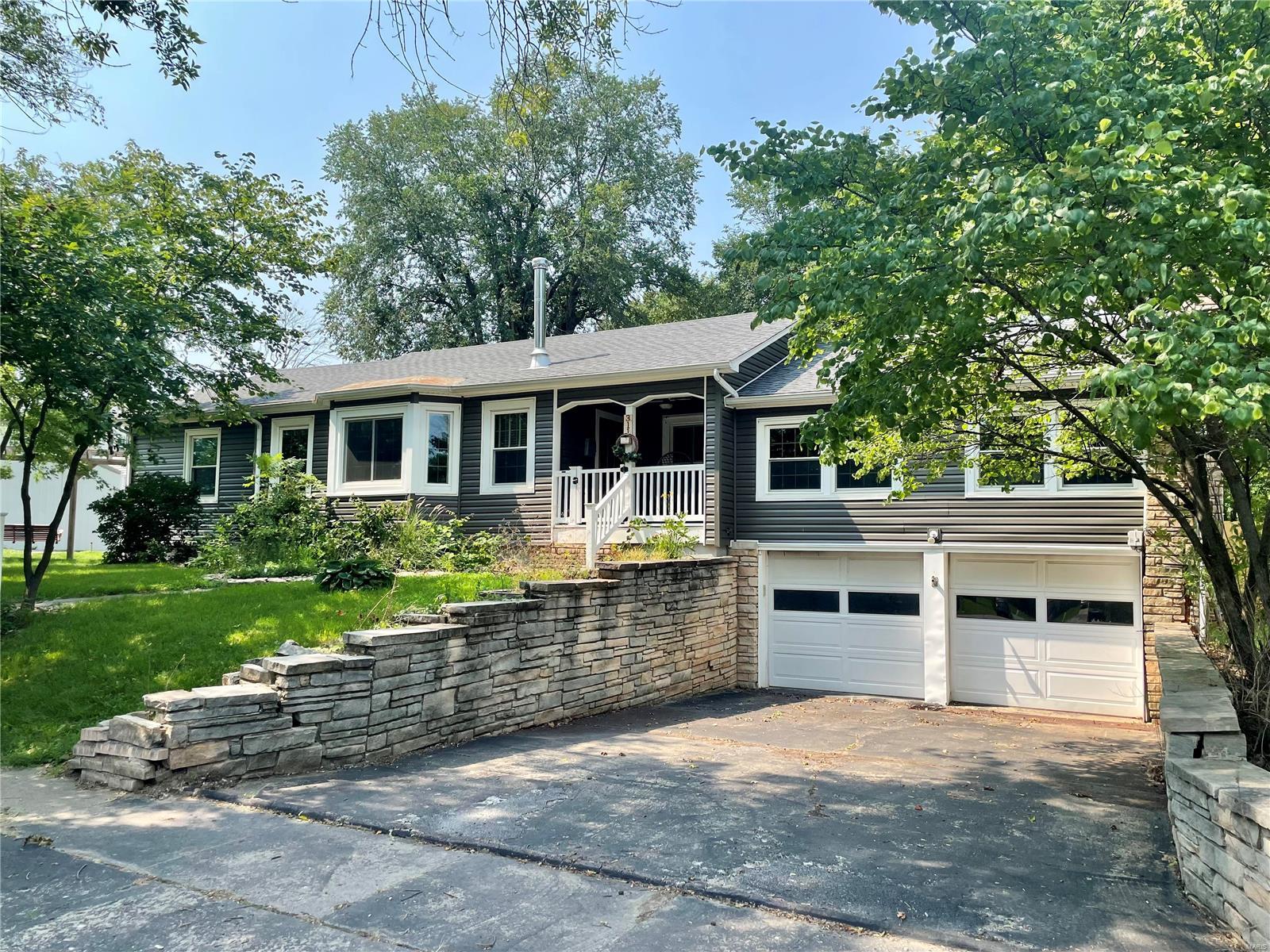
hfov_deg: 67.3
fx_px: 954
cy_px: 476
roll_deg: +0.0
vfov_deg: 53.1
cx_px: 635
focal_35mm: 26
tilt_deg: +4.9
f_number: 1.6
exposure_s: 1/1335
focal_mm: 4.2
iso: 32
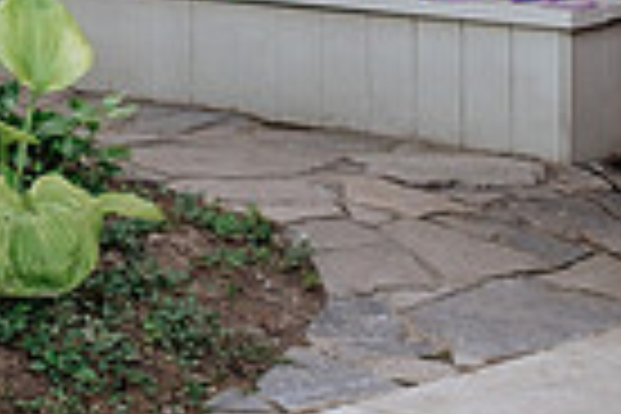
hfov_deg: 11.5
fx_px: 3053
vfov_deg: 7.7
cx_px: 71
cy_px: -103
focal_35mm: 177
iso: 400
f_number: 2.8
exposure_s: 1/125
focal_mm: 23.4
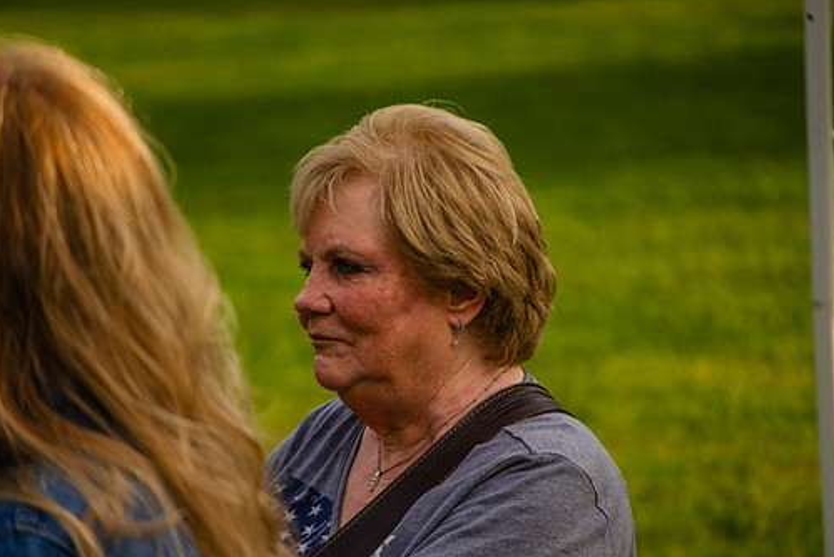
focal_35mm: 313
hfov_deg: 6.6
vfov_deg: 4.4
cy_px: 306
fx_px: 7253
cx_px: 394
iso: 220
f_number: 5.6
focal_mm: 180
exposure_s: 1/500
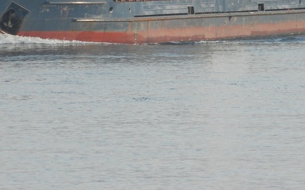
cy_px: -22
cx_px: 157
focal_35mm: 795
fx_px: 6607
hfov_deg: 2.6
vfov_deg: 1.7
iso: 200
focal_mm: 70.9
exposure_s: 1/200
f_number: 5.7
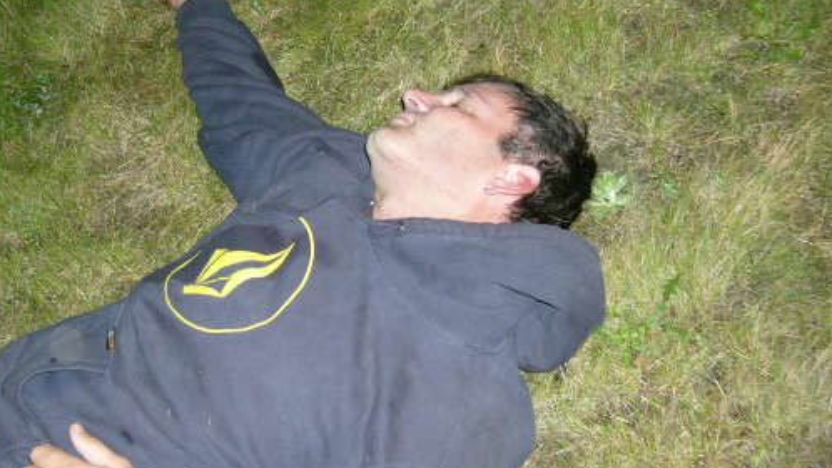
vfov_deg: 24.4
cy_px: 224
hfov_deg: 41.9
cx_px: 331
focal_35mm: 49
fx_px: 1081
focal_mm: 5.8
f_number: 2.8
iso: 200
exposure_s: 1/60
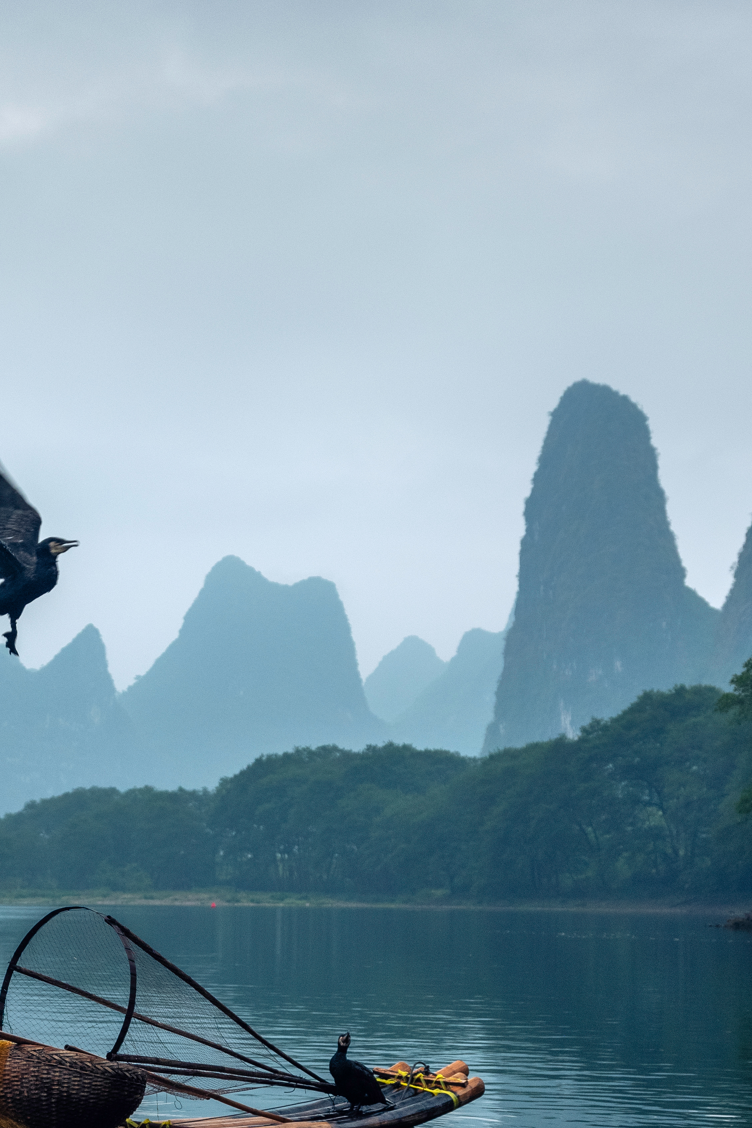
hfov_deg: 15.6
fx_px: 2695
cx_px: 27
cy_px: 844
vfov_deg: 23.4
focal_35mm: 86
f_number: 4
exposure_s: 1/350
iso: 250
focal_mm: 42.5
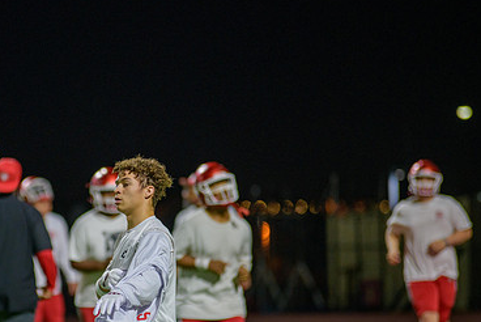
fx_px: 4212
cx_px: 124
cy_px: 223
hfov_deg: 6.5
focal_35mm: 315
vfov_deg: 4.4
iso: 1250
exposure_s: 1/250
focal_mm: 200
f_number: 2.8
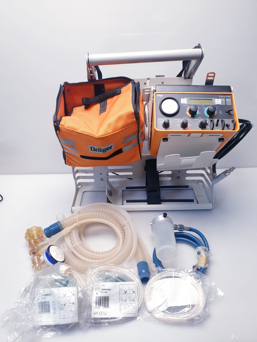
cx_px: 128
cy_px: 171
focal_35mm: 26
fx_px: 257
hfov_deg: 53.1
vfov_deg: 67.3
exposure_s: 1/50
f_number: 2.4
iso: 80
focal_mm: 4.3
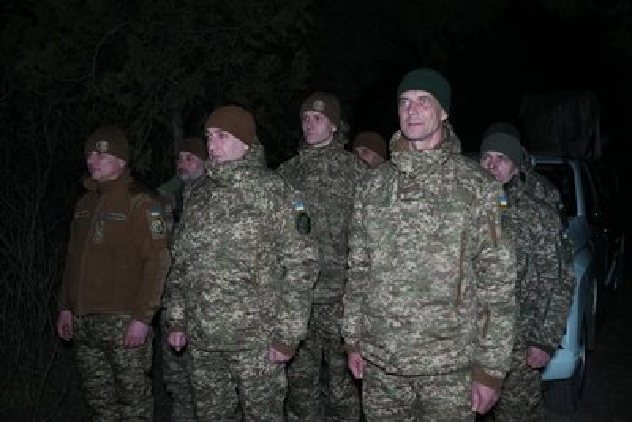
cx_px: 316
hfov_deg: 55.8
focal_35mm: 34
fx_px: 597
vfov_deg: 38.9
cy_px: 211
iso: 5000
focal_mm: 34
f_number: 3.2
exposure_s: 1/50
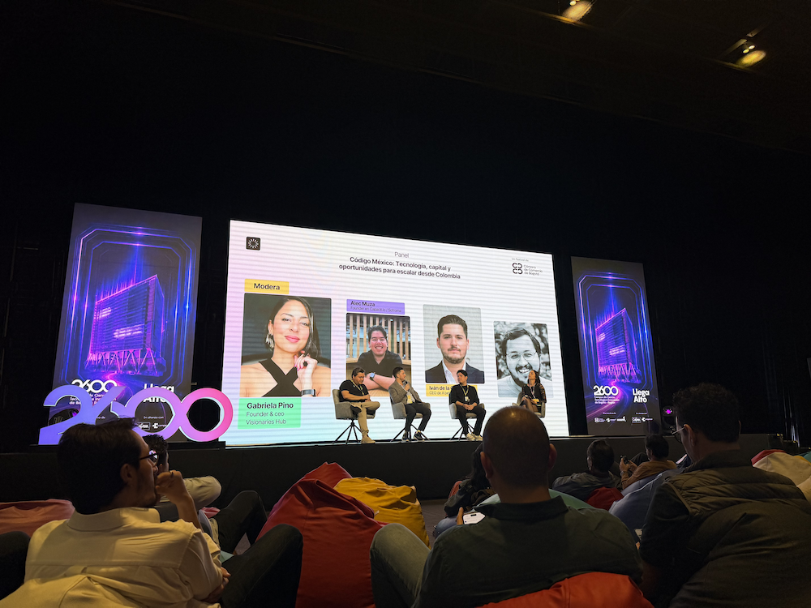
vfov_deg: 56.8
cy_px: 304
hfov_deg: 71.6
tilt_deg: +13.6
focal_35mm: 24
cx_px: 406
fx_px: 562
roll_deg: +2.2
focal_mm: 6.76
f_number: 1.78
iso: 64
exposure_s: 1/120
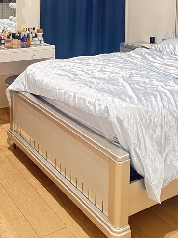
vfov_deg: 35.1
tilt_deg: -2.8
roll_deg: -0.8
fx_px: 343
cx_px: 110
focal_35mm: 50
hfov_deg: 29.0
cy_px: 8
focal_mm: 6.76
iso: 640
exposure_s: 1/60
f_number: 1.78
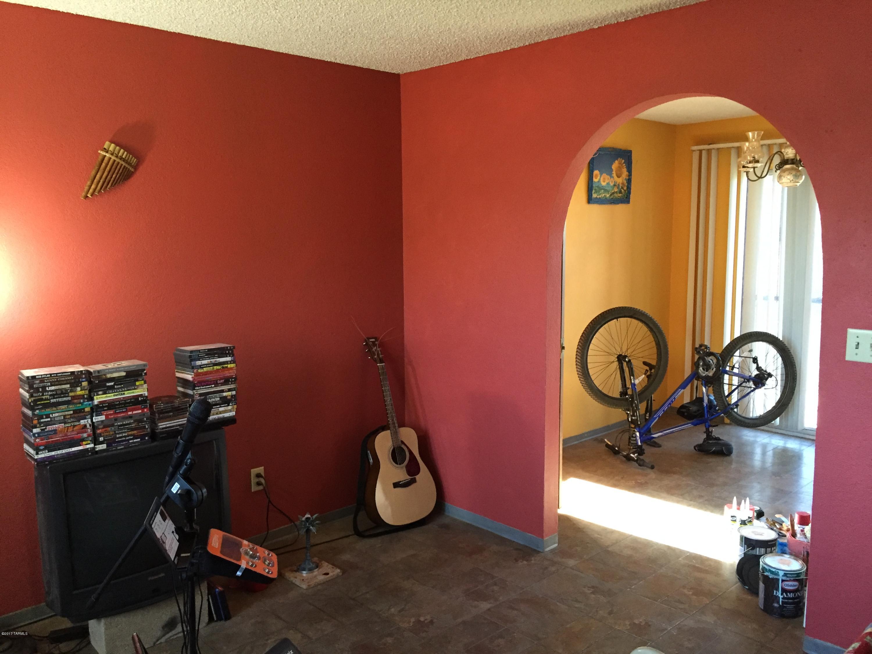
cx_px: 436
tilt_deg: -6.7
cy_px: 327
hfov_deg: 61.7
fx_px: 731
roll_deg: -0.7
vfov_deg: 48.2
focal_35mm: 29
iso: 250
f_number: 2.2
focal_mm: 4.15
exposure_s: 1/24
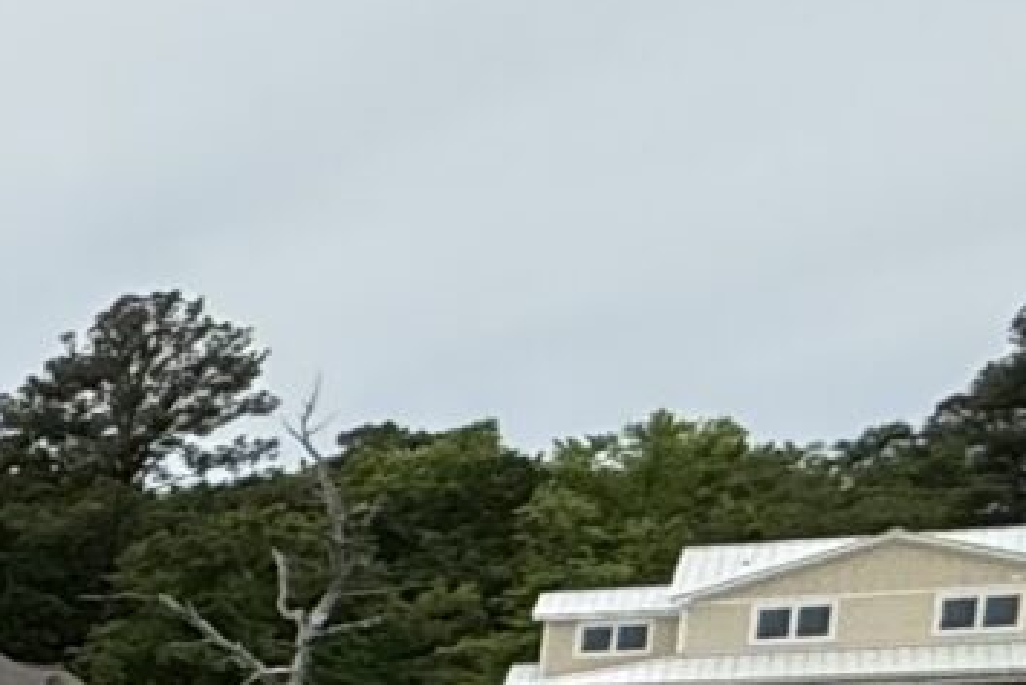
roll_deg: +0.5
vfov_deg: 11.8
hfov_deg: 11.2
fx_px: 2994
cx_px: -2110
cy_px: 1309
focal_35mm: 105
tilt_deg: -8.0
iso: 50
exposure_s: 1/644
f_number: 2.2
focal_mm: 2.22
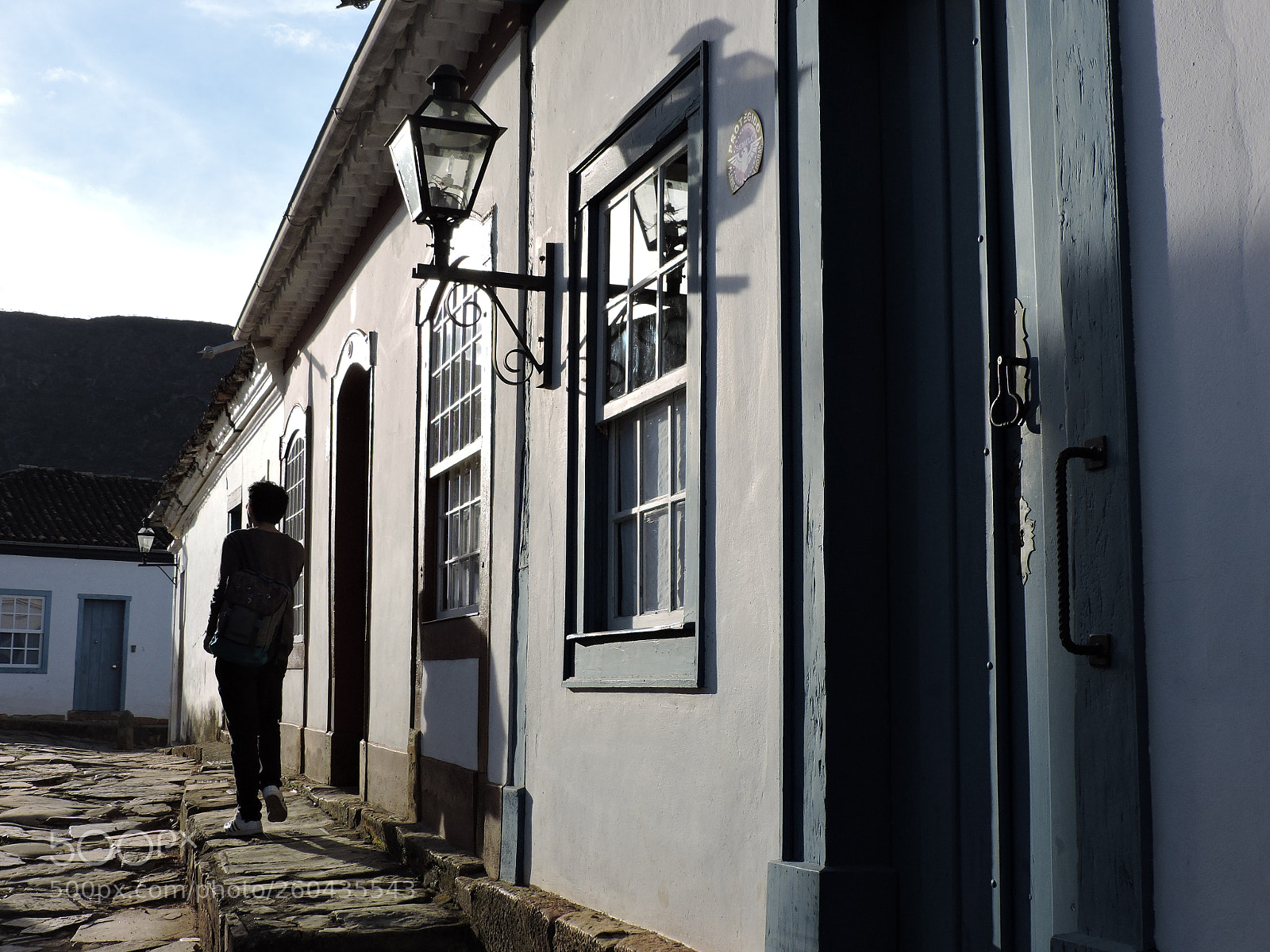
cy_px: 476
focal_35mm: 43
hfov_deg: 43.9
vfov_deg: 33.6
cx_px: 635
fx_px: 1578
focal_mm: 7.7
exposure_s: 1/800
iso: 100
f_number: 3.4
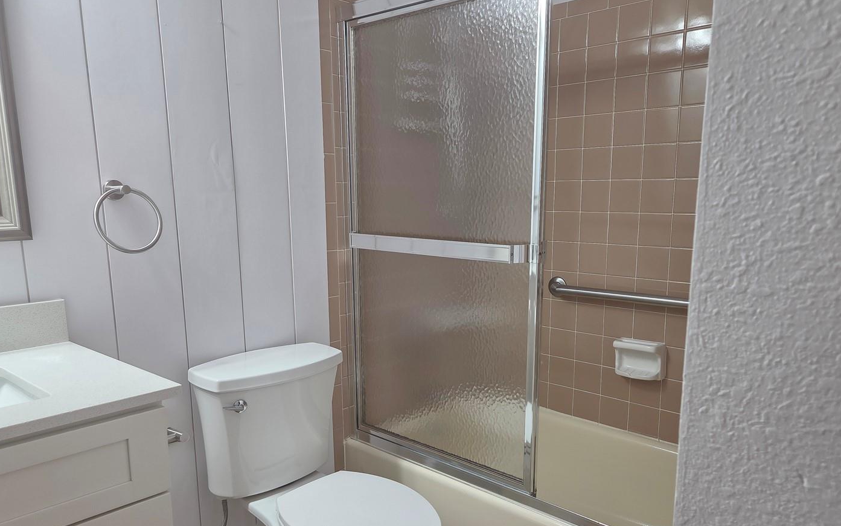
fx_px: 642
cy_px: 303
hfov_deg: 66.5
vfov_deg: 44.4
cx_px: 420
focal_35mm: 28
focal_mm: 5.4
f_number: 1.8
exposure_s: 1/120
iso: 80
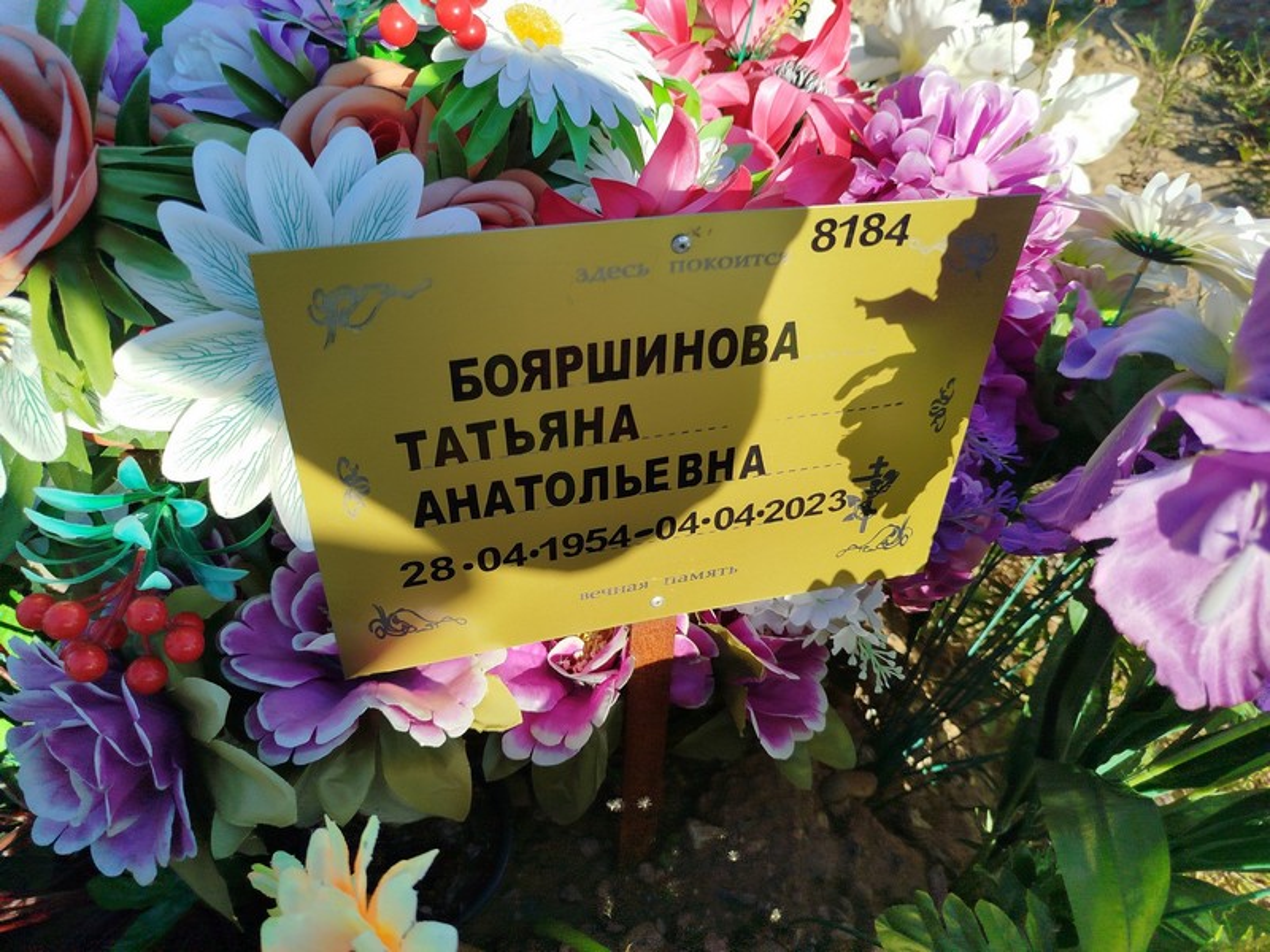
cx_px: 635
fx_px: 881
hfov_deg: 71.6
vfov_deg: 56.8
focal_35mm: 24
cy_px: 476
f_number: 1.7
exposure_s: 1/803
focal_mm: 5.31
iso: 50
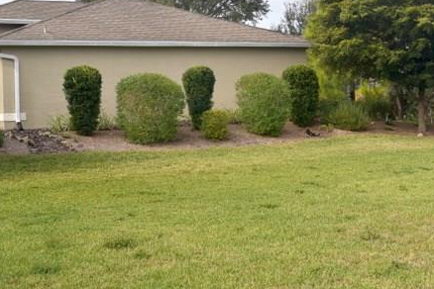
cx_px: 225
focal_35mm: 57
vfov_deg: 23.6
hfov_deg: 35.0
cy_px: 90
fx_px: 687
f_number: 9
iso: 100
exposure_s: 1/200
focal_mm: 26
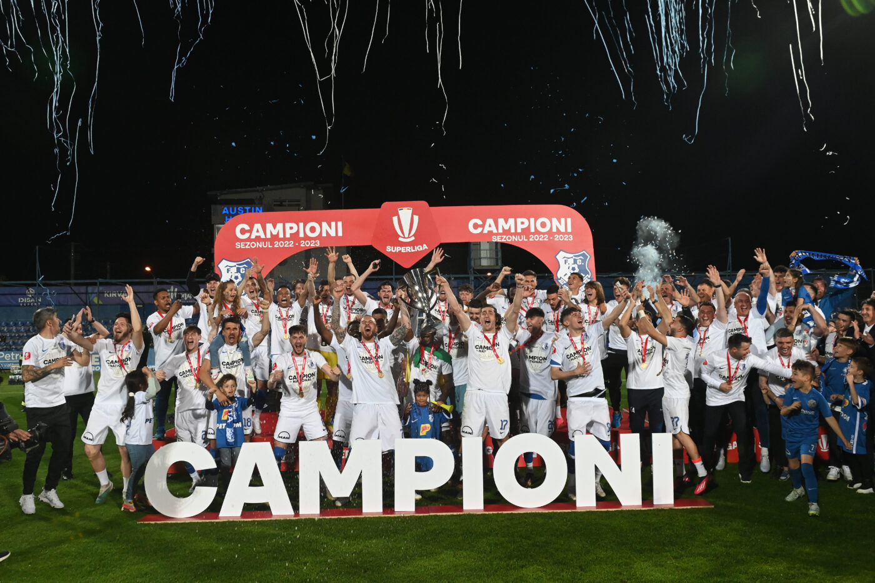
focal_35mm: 32
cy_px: 292
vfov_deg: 41.1
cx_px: 438
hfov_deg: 58.7
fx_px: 778
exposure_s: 1/500
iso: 4000
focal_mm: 32
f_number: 5.6
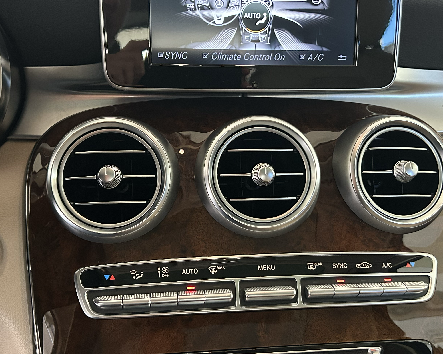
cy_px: 176
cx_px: 241
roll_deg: -1.1
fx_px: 551
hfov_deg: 43.8
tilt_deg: -15.8
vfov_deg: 35.7
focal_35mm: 42
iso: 500
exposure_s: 1/51
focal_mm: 5.7
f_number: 1.5
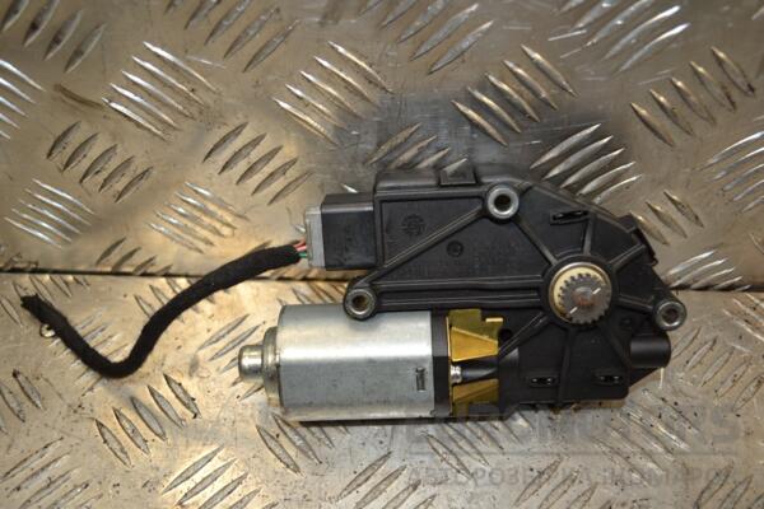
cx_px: 382
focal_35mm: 36
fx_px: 764
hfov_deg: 53.1
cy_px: 254
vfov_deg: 36.9
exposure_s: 1/125
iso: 200
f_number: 4
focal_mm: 24
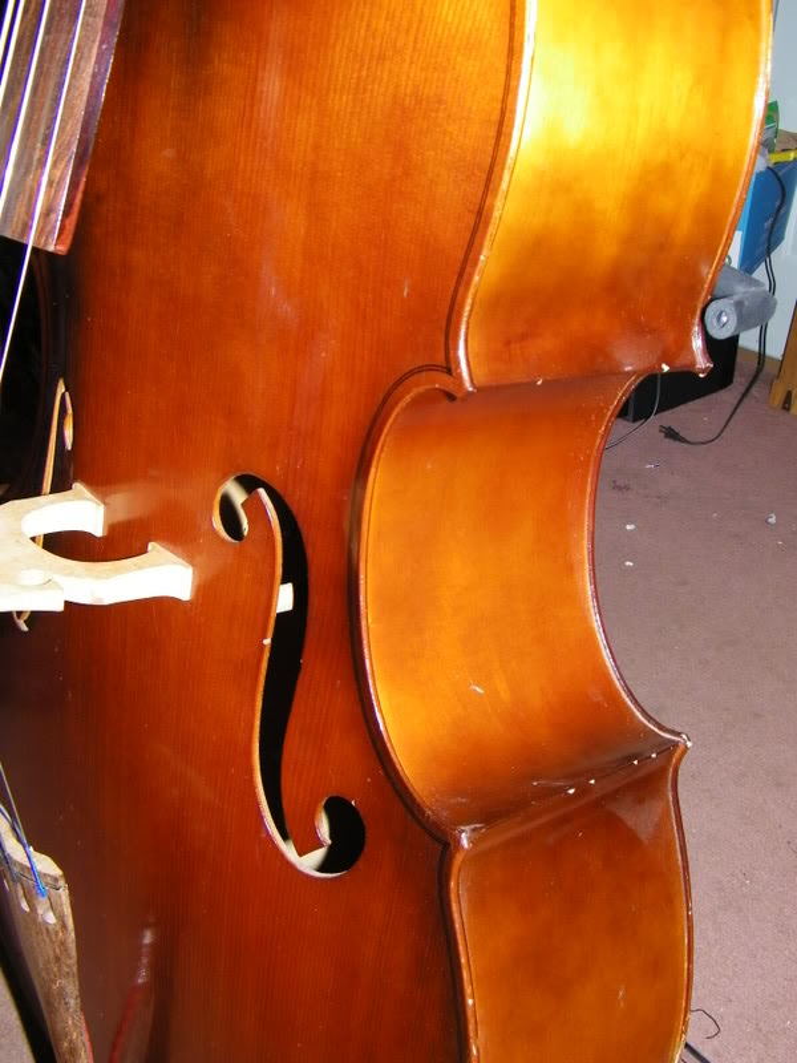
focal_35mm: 39
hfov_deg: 36.8
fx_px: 1197
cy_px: 532
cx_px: 398
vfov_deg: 47.9
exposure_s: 1/30
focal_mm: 7
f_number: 3.8
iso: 200
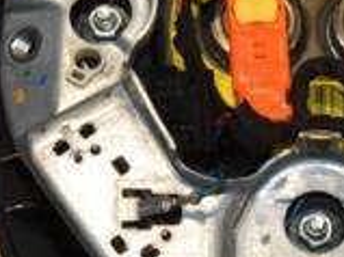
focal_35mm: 185
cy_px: 123
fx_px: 1837
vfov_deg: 8.0
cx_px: 350
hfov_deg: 10.6
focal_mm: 34
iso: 800
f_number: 13
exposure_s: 1/200
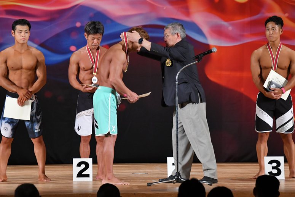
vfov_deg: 6.1
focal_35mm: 225
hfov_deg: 9.2
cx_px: 148
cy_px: 98
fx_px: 1843
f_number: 5.6
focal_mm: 150
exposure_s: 1/400
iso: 3200
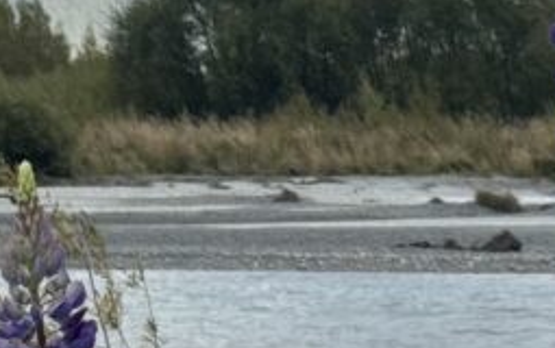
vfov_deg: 6.4
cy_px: -9
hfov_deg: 10.3
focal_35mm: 204
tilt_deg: +2.1
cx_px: 270
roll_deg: -0.5
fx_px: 3089
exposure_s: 1/2717
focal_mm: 6.76
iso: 64
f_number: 1.78
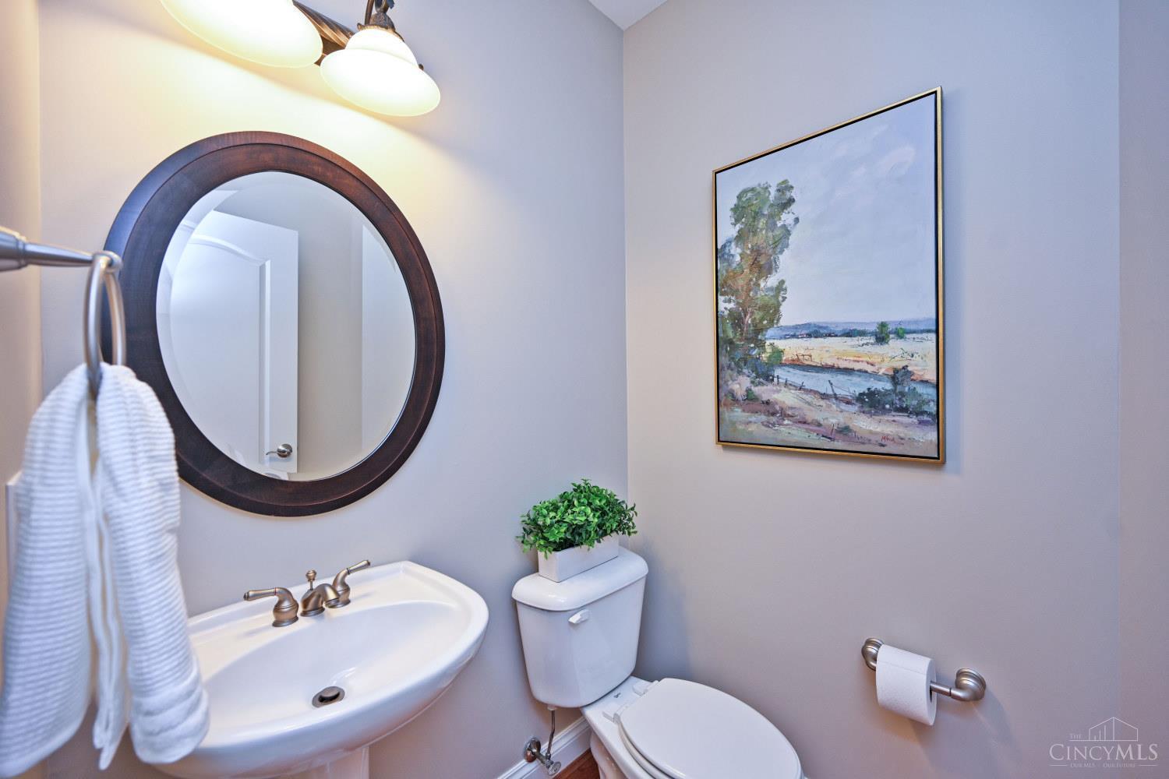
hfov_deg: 104.3
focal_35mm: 14
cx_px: 584
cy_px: 390
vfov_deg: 81.2
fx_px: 455
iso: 200
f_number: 4.5
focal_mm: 14
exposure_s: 1/80
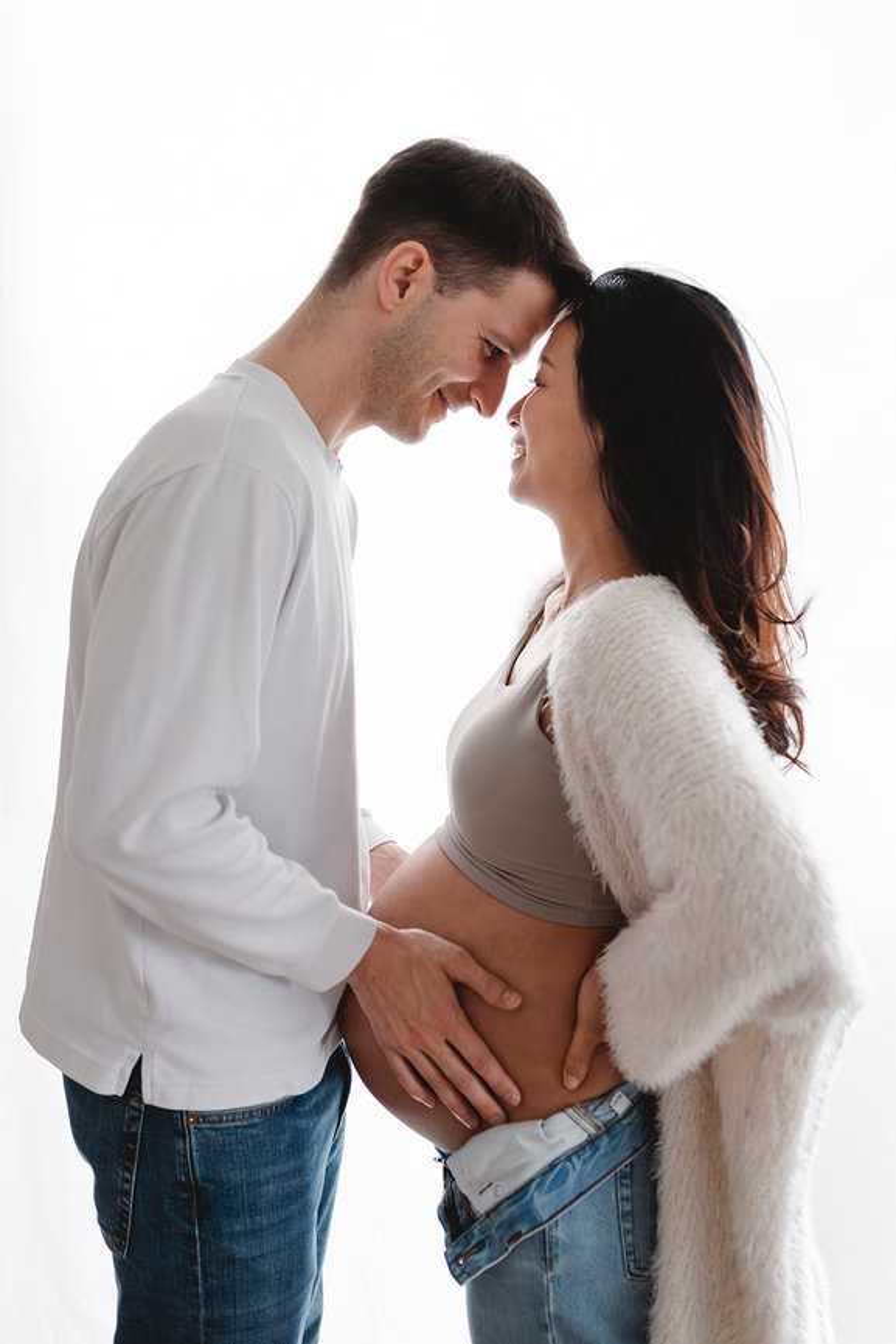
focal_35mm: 35
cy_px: 672
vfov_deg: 54.4
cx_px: 448
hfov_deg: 37.9
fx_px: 1306
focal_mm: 35
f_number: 2.5
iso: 1250
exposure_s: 1/1000
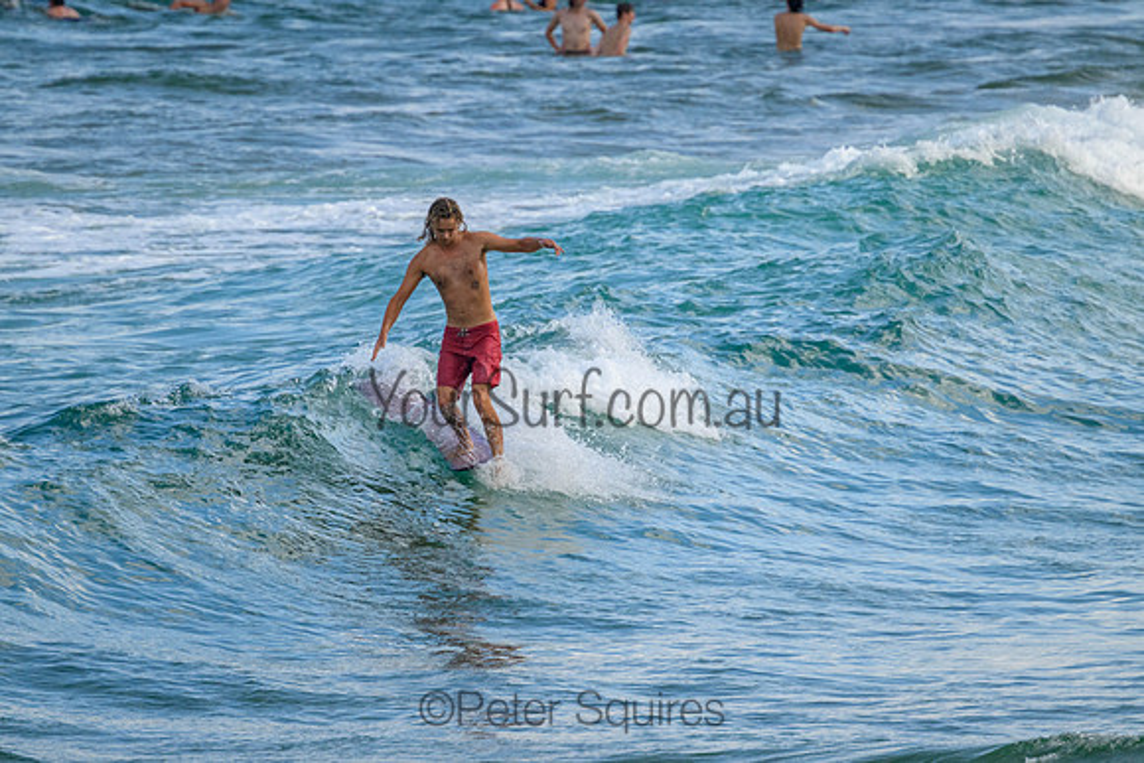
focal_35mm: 822
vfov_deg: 1.7
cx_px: 572
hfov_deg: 2.5
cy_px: 392
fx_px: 26123
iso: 1800
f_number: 11
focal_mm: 800
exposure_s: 1/2000
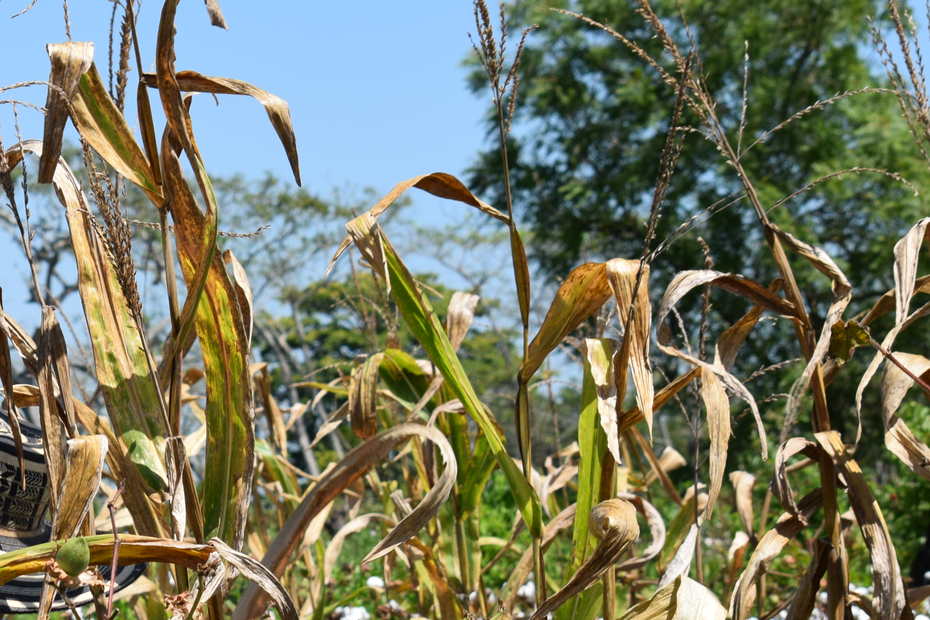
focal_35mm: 174
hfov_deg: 11.7
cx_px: -41
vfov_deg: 7.9
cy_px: 548
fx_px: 4496
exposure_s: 1/400
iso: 200
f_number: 10
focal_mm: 55
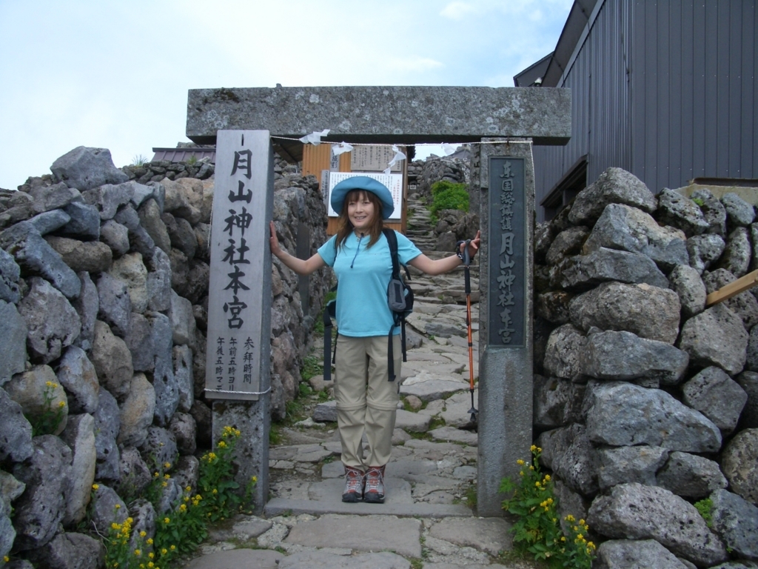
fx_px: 766
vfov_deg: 40.7
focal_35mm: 35
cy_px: 284
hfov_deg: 52.6
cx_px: 379
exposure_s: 1/400
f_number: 4.3
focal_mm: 5.8
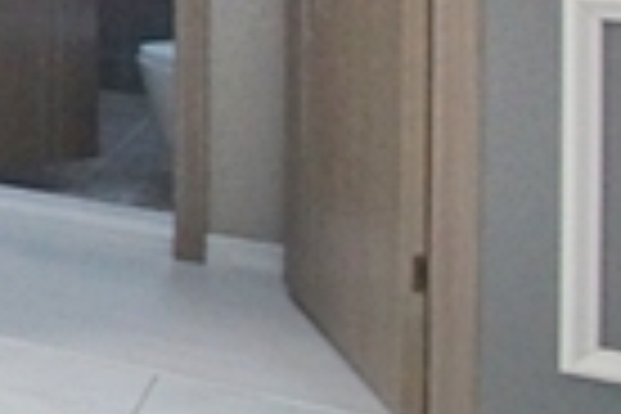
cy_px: -297
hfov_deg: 13.3
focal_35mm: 87
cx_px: -1026
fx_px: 1501
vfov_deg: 14.2
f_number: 7.1
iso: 1600
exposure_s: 1/80
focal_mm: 10
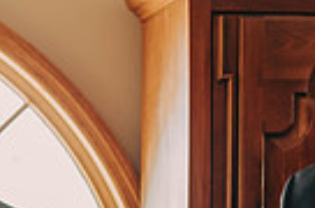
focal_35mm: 214
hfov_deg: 9.4
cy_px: 262
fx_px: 1868
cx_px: -127
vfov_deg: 6.3
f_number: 2
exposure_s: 1/160
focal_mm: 50
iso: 500
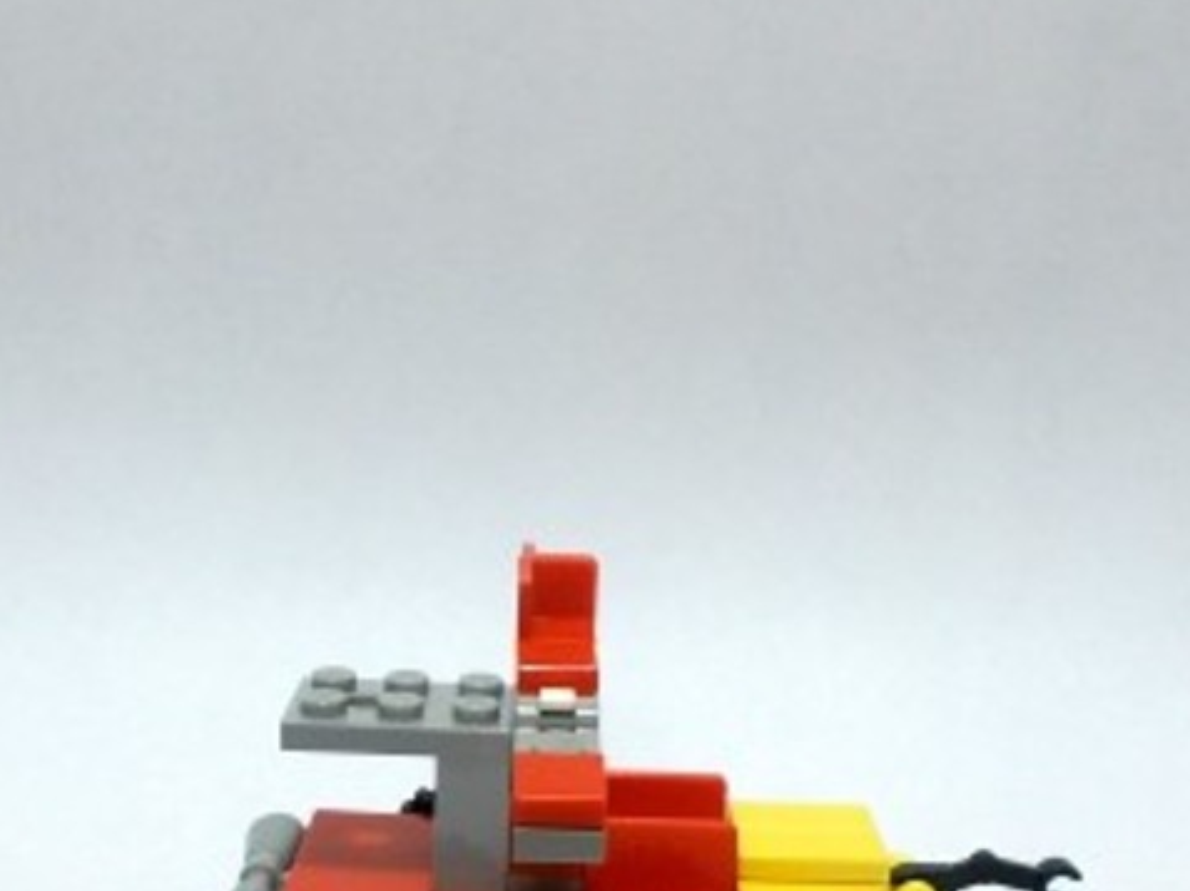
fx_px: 1684
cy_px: 686
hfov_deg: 38.9
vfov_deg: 29.1
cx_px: 540
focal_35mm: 49
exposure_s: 1/25
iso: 125
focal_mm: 4.6
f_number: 3.2
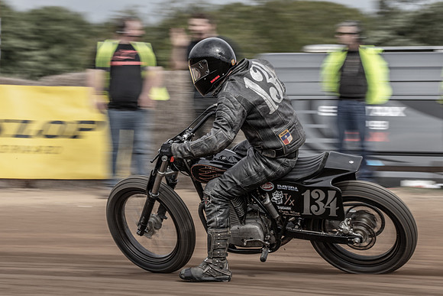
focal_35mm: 192
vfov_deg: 7.1
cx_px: 220
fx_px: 2366
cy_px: 158
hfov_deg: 10.7
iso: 125
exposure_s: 1/125
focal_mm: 105
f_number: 10
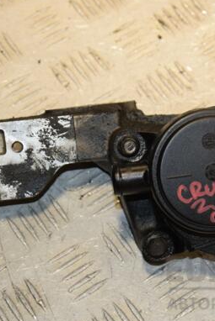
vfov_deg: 18.1
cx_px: 151
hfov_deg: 12.1
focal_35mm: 113
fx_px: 1011
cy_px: 157
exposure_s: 1/200
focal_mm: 48
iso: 800
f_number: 5.6
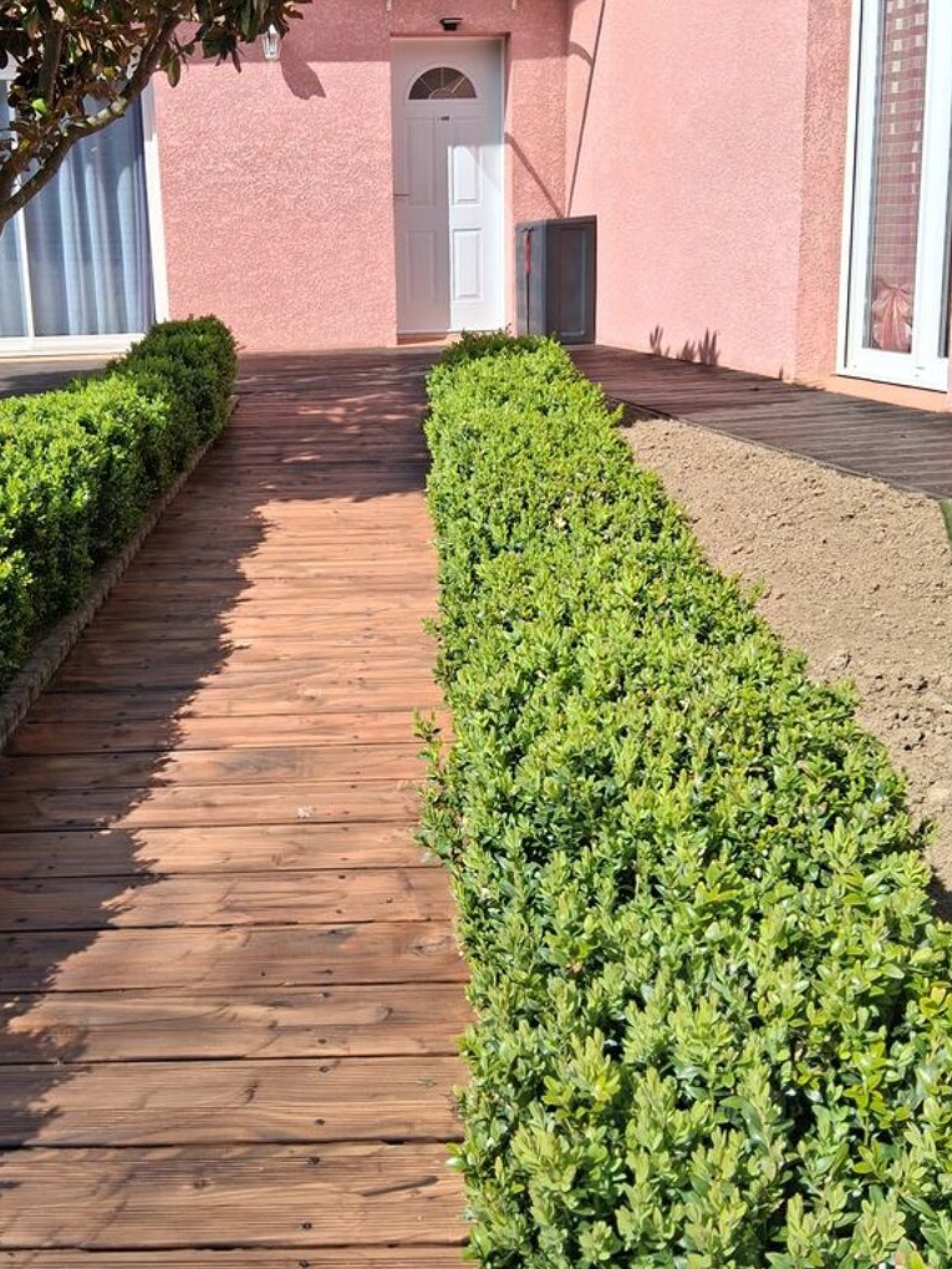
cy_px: 491
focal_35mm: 34
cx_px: 350
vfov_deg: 53.5
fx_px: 1246
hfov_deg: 41.5
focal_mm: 3.98
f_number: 1.8
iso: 25
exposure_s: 1/685
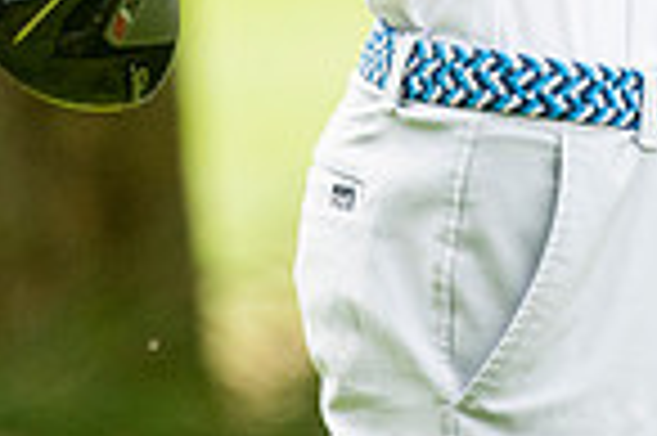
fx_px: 48855
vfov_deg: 0.5
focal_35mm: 2680
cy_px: -366
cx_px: 472
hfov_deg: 0.8
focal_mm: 450
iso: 1250
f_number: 5.6
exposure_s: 1/1000
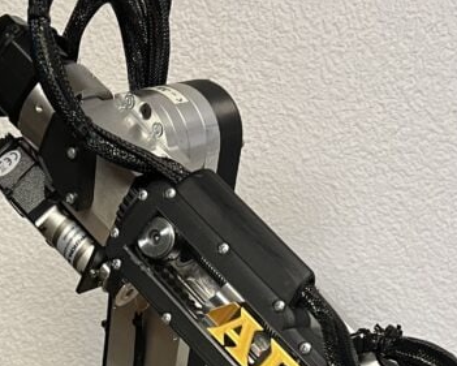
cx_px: 158
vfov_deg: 19.5
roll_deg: +1.8
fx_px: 1001
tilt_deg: -25.7
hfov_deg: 25.6
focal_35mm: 74
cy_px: 434
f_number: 1.5
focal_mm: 5.7
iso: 250
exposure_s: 1/50
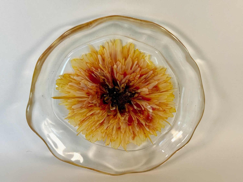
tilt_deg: -42.3
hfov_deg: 39.7
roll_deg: -1.2
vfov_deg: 30.3
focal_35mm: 48
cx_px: 122
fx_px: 337
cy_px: 91
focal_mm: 6.76
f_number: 1.78
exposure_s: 1/444
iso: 80
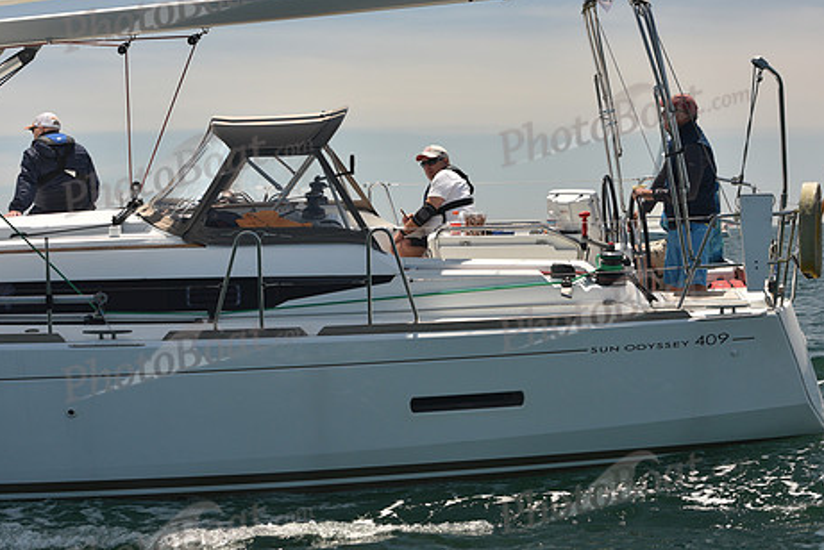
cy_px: 238
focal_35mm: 88
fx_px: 2015
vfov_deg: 15.5
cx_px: 408
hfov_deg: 23.1
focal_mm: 70
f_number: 5.6
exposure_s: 1/800
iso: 250
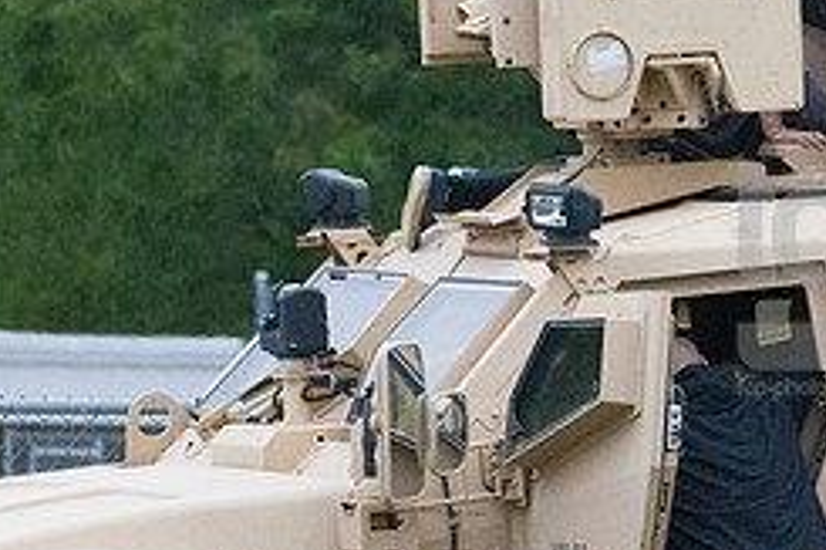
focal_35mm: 781
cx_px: 839
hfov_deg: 2.6
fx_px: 17907
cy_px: 280
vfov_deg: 1.8
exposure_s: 1/2000
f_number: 5.6
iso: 6400
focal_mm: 220
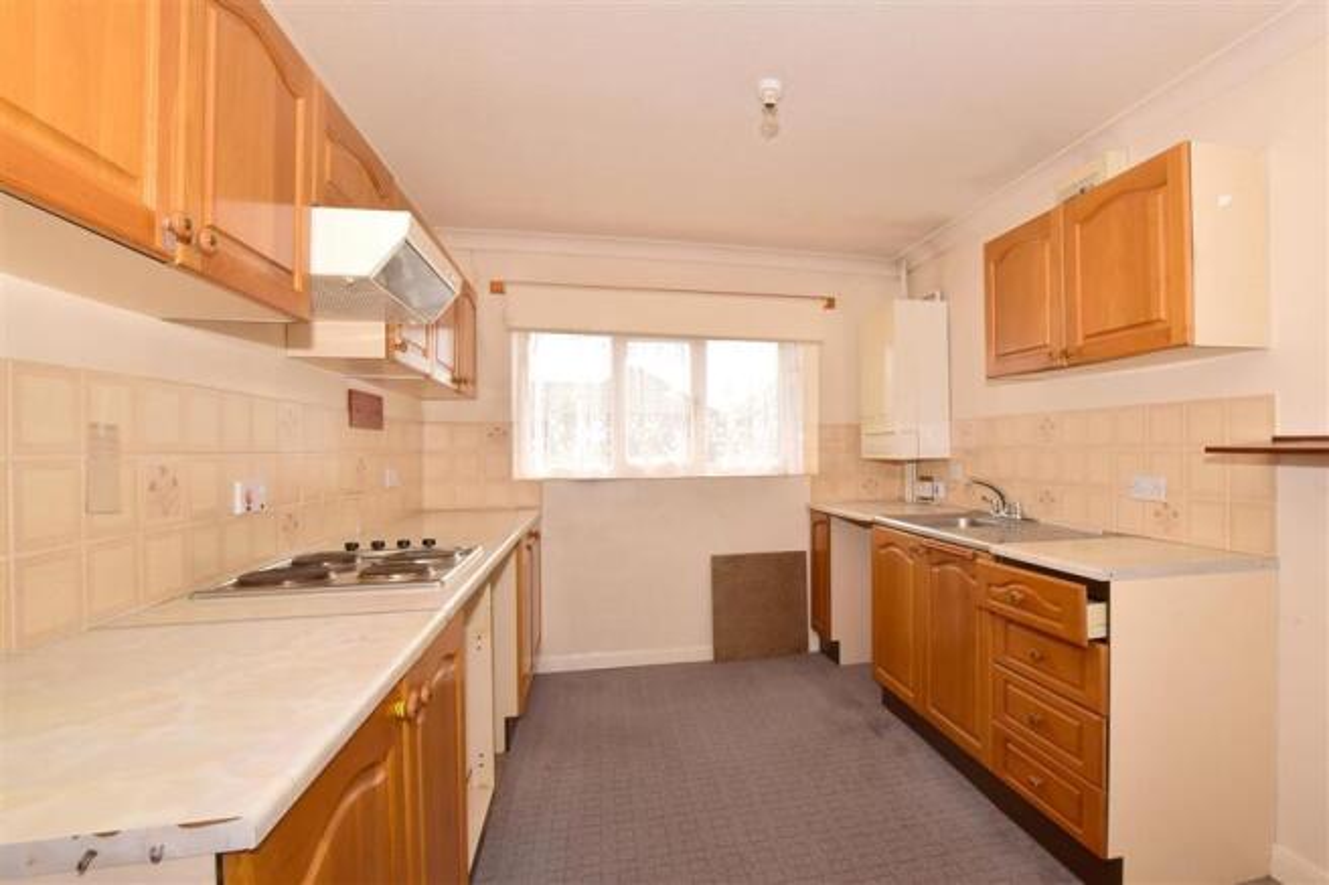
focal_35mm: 15
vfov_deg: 77.3
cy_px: 442
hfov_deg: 100.4
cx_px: 664
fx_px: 554
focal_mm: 10
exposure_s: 1/200
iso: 400
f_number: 20
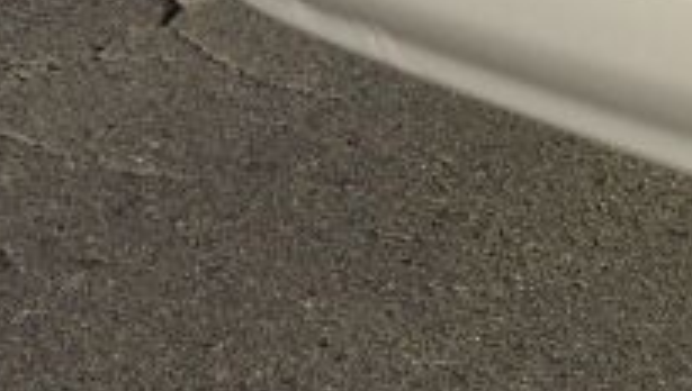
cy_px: -361
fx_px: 2260
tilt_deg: -15.4
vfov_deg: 9.3
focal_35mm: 123
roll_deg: -0.8
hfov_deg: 15.2
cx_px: 1212
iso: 32
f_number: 2.2
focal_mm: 4.15
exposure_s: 1/4115
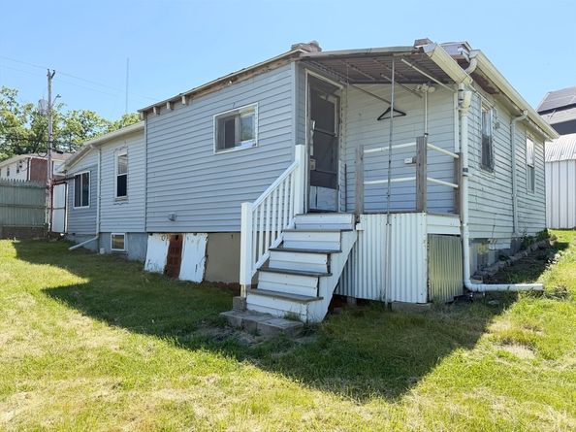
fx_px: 399
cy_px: 216
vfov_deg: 56.8
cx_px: 288
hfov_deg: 71.6
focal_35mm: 24
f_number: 1.78
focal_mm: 6.76
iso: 80
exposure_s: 1/2299
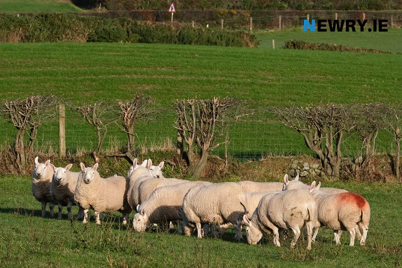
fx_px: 2345
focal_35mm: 210
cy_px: 134
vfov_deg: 6.5
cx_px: 201
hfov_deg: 9.8
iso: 400
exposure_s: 1/1250
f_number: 7.1
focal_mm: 140
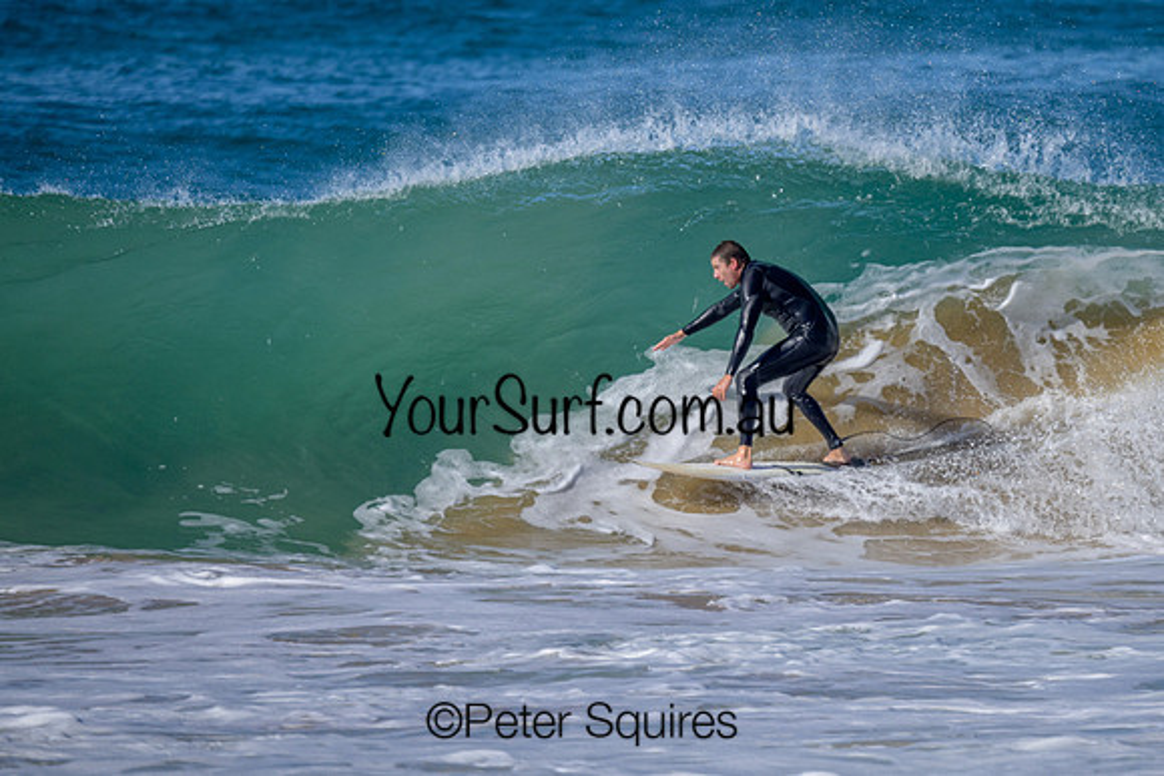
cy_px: 369
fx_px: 35541
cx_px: 753
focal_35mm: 1099
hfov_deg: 1.9
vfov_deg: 1.3
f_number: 6.3
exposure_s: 1/2000
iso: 280
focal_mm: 800
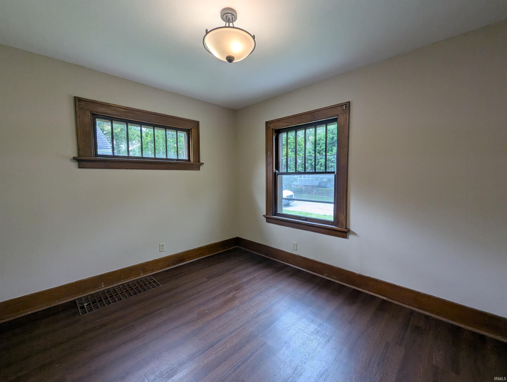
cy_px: 191
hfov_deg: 106.1
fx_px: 191
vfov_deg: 90.1
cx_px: 254
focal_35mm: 13
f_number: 2.2
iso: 40
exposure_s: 1/120
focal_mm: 1.95
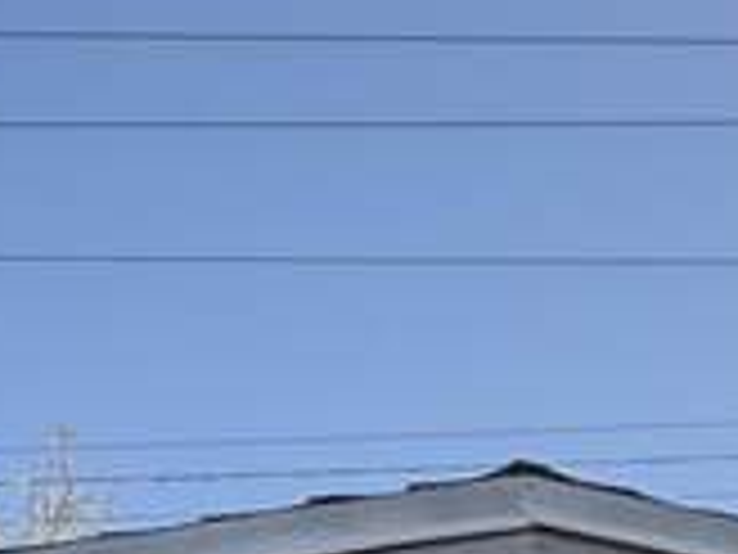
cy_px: 1432
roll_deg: +0.4
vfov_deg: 10.9
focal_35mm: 109
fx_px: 2324
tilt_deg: +3.4
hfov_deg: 18.0
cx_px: 436
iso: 64
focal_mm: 2.22
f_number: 2.2
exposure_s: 1/879
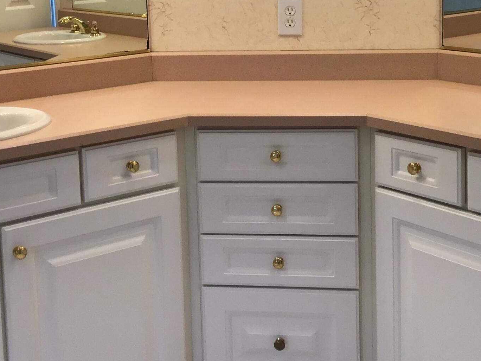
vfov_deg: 21.4
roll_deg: +1.6
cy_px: 83
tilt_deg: -10.5
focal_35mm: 68
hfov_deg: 28.6
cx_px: 230
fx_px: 945
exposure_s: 1/50
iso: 32
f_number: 2.4
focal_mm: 3.3
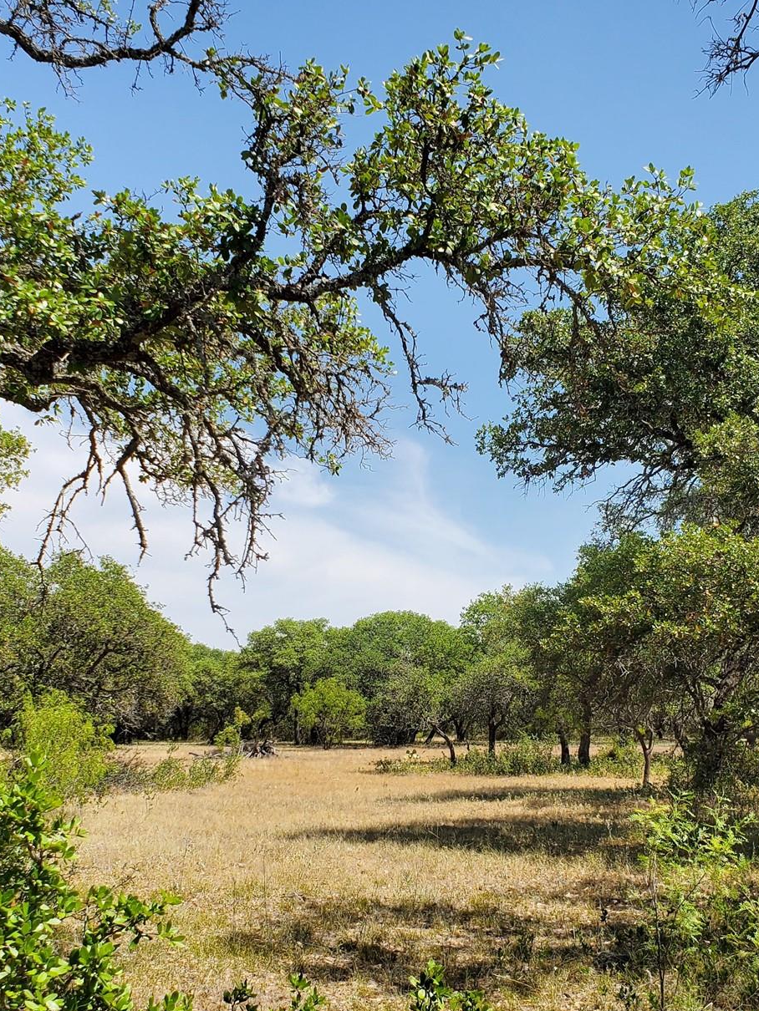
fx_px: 1286
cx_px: 406
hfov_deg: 32.9
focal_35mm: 44
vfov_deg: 42.8
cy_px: 595
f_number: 2.4
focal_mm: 4.3
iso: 50
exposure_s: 1/1470
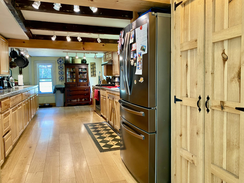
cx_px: 122
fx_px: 183
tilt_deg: -4.9
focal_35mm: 26
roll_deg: +1.2
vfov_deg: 53.1
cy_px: 92
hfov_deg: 67.3
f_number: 1.8
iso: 125
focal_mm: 4.25
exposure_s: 1/60
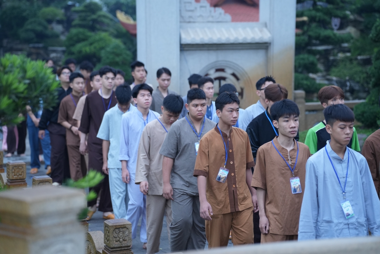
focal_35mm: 90
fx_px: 950
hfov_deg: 22.6
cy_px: 127
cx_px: 190
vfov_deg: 15.2
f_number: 2.8
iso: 2000
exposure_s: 1/125
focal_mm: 90
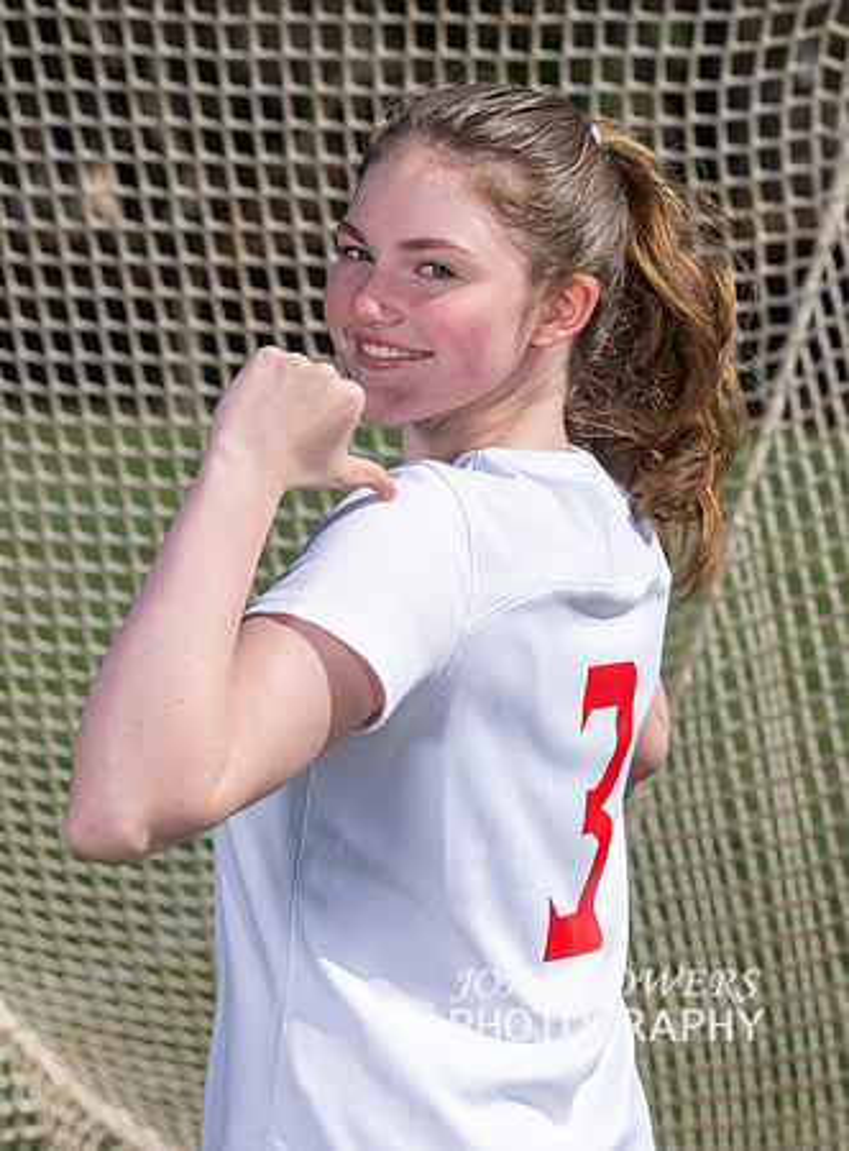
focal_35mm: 133
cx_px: 505
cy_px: 500
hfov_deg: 11.0
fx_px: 4388
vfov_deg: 14.9
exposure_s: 1/1000
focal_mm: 81
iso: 100
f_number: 5.6
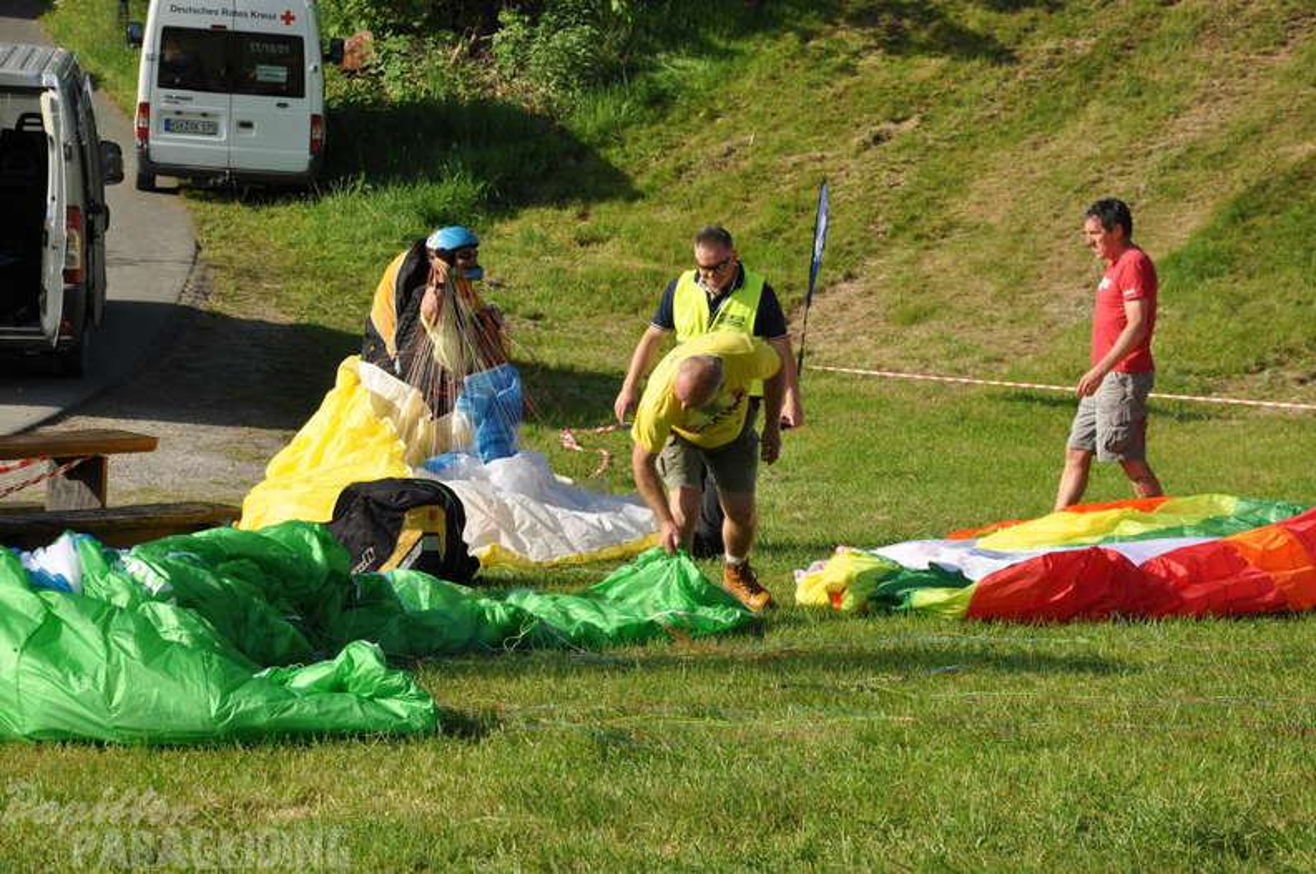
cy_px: 437
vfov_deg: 10.7
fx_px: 4655
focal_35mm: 128
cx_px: 658
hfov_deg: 16.1
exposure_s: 1/400
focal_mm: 85
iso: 200
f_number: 9
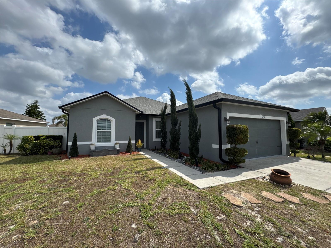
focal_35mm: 14
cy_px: 124
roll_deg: -0.3
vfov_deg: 85.7
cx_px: 166
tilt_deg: +3.4
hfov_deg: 102.1
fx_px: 134
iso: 50
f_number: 2.2
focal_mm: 2.22
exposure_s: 1/3546
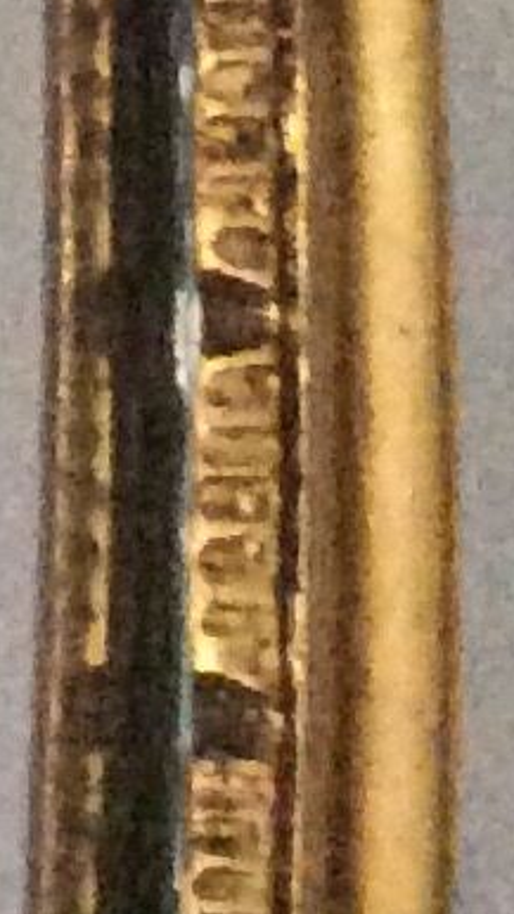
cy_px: -1613
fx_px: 5672
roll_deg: -0.6
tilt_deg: +23.1
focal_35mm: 234
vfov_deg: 8.1
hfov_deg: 4.8
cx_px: -1274
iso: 400
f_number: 2.4
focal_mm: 3.3
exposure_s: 1/17
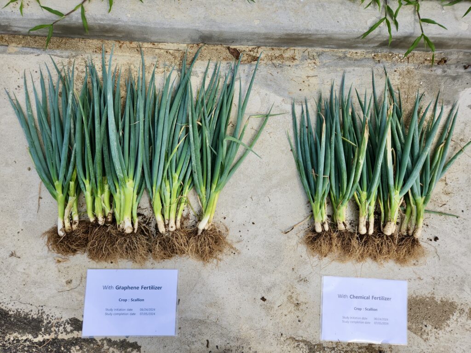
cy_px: 176
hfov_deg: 73.9
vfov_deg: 58.9
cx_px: 236
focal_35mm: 23
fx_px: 313
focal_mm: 5.4
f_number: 1.8
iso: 20
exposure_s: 1/1978
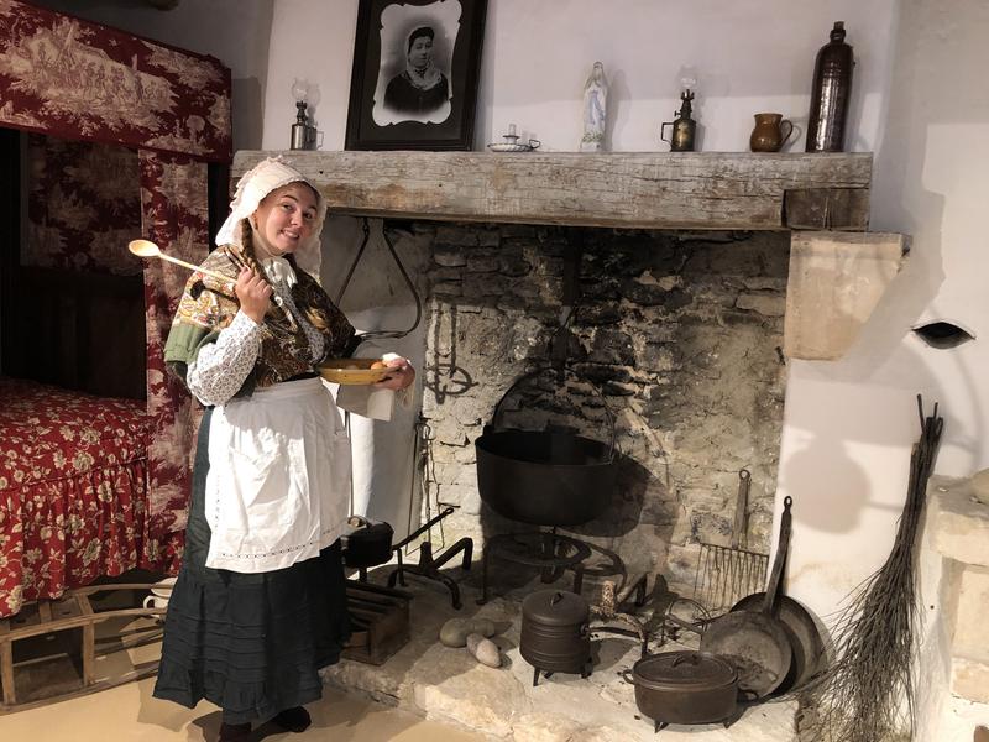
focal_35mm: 28
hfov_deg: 63.4
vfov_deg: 49.7
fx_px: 800
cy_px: 371
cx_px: 494
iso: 40
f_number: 1.8
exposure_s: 1/17
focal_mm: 3.99
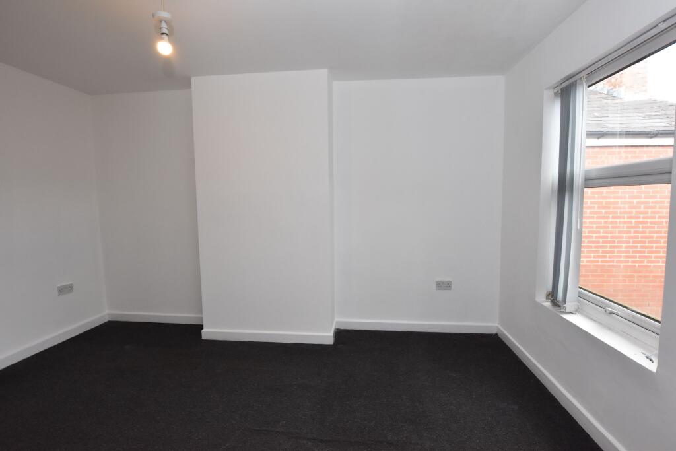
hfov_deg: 95.0
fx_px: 310
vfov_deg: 72.1
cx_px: 338
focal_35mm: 16
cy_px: 226
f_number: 5
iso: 800
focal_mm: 11
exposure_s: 1/200
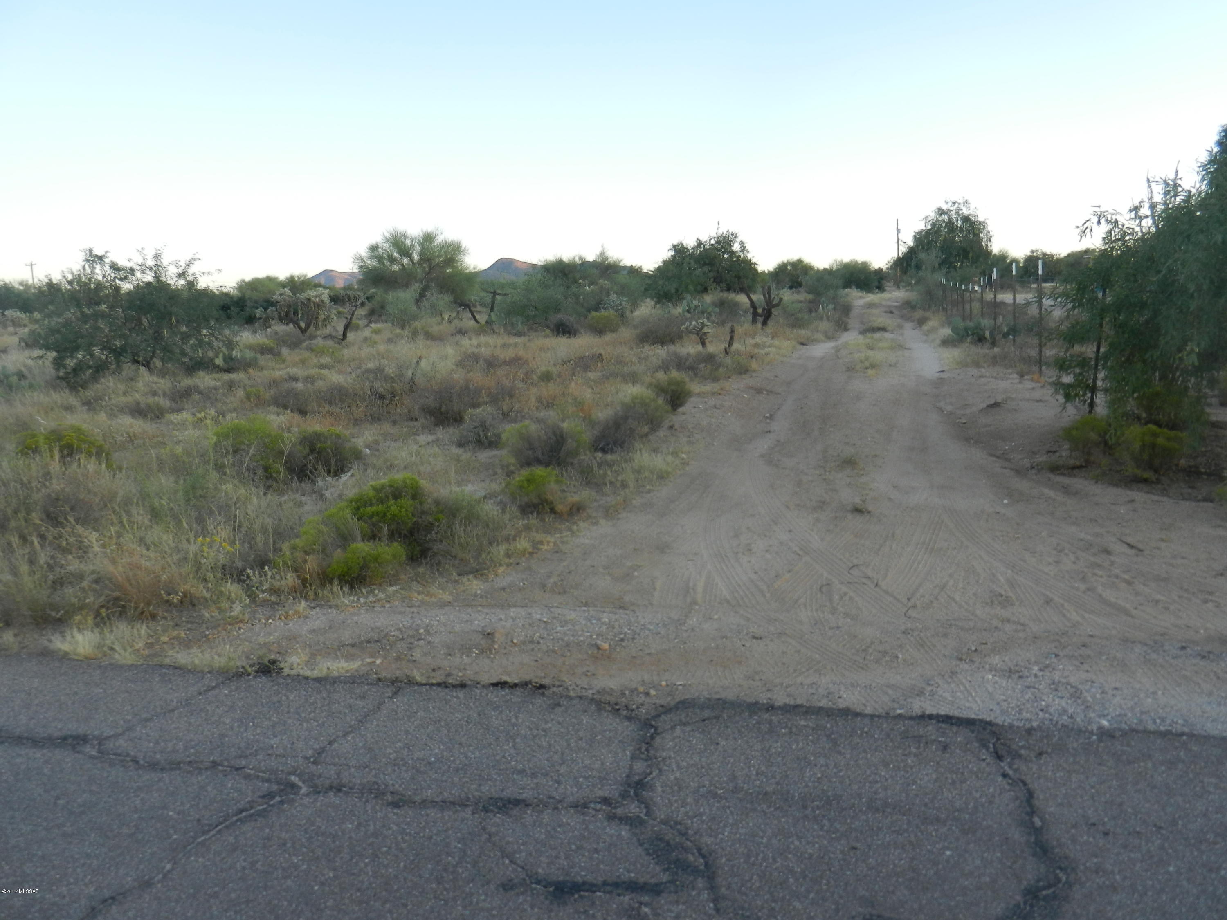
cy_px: 460
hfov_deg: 61.7
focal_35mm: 29
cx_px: 614
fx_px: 1028
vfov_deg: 48.2
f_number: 3.6
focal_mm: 5.1
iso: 160
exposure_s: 1/80
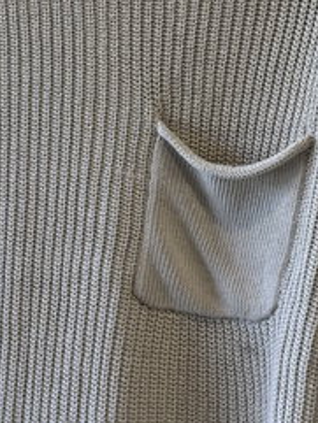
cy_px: 18
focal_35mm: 115
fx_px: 1407
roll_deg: +1.0
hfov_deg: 12.9
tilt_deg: -5.5
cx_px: 235
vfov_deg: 16.8
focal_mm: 5.96
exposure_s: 1/50
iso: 50
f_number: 1.6
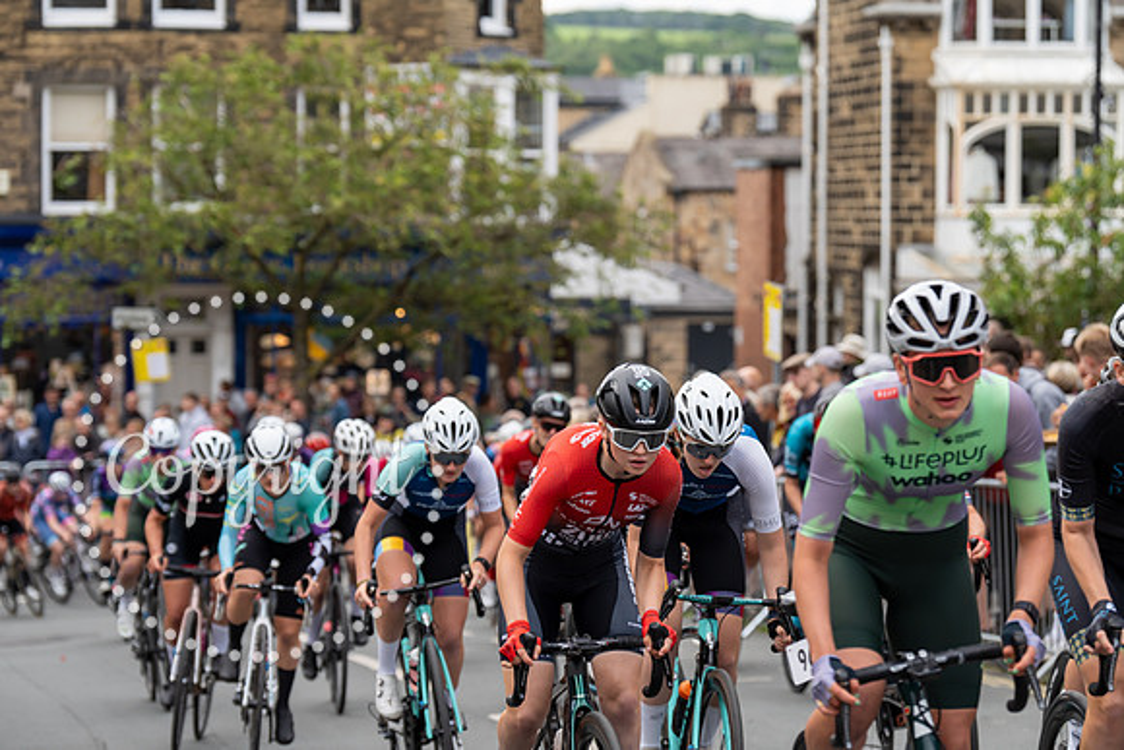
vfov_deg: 12.6
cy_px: 375
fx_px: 3404
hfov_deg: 18.8
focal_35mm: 109
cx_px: 562
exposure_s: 1/500
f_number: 3.5
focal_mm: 109
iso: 500
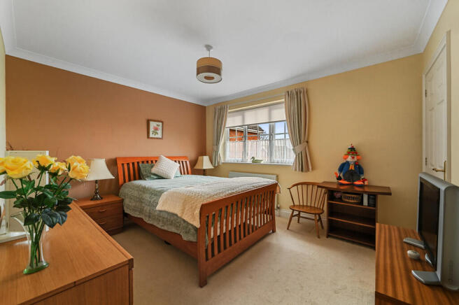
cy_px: 152
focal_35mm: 14
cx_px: 230
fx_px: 178
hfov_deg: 104.3
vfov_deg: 81.1
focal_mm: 14
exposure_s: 5
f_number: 8
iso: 400
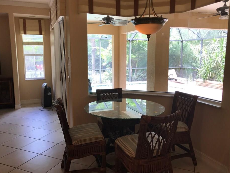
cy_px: 90
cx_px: 114
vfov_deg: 45.4
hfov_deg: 58.3
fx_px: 206
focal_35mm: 31
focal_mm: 3.99
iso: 32
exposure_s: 1/60
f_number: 1.8
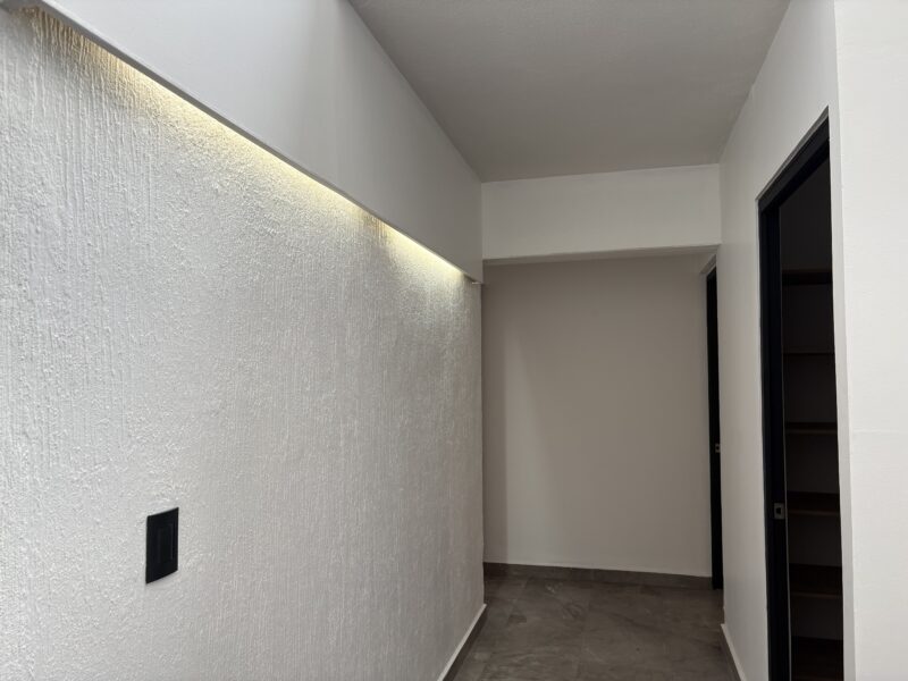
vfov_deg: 53.1
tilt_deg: +2.5
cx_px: 454
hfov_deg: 67.3
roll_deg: +1.4
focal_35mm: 26
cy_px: 340
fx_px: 682
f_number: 1.6
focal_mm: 5.96
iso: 50
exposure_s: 1/121
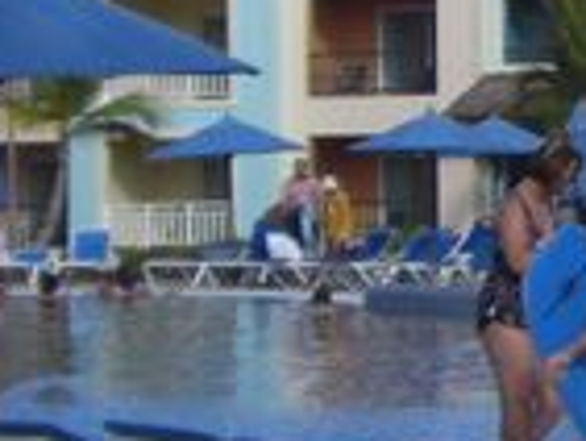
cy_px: 25
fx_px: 4659
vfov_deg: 5.4
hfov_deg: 6.9
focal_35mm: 275
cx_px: 1301
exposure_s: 1/125
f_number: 8
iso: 64
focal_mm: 6.2
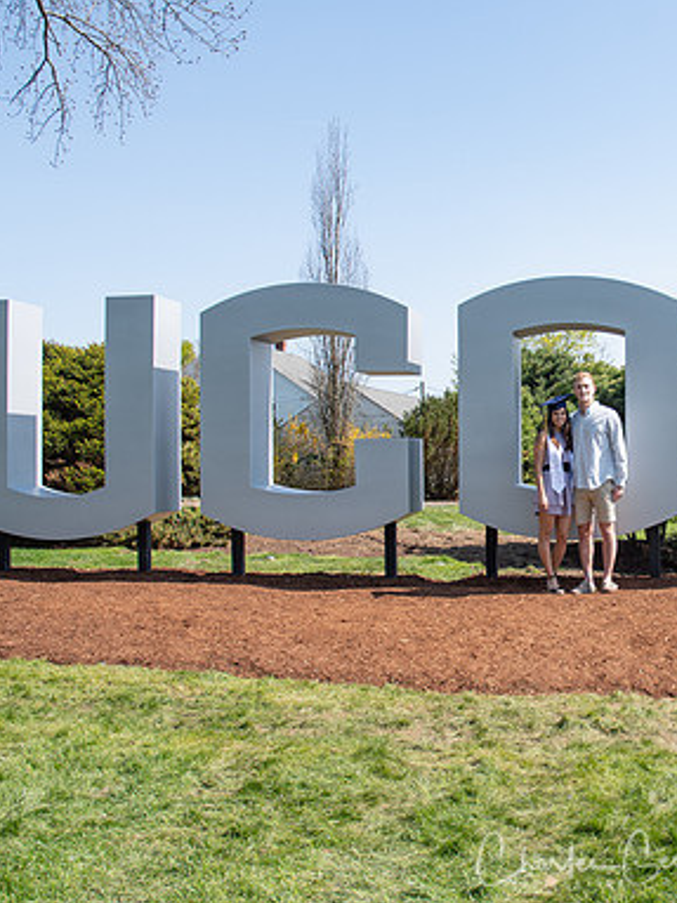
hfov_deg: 34.3
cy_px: 454
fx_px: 1044
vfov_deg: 46.8
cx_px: 587
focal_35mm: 40
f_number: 6.3
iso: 100
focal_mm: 18
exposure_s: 1/200
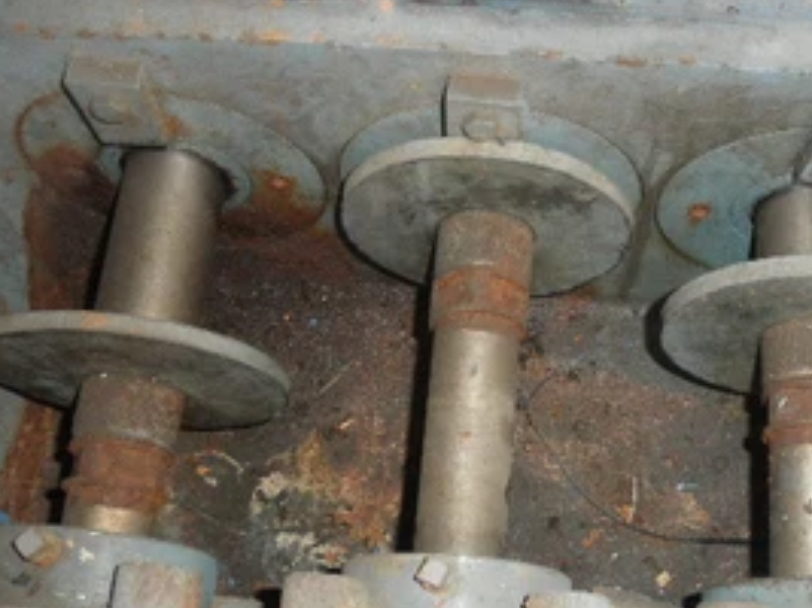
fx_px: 985
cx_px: 520
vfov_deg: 34.0
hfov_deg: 44.4
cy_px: 401
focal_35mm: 42
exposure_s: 1/30
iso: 200
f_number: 3
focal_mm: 5
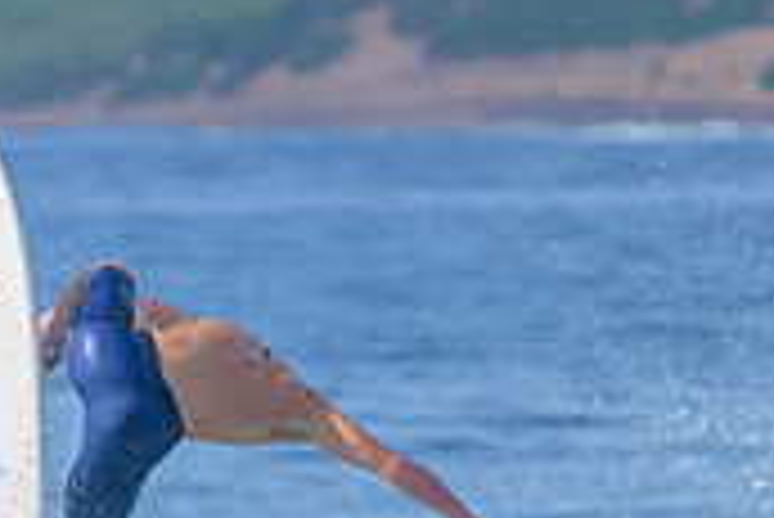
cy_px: 854
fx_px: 40604
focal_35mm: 1887
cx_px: -153
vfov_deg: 0.7
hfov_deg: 1.1
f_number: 11
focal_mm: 560
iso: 800
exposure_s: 1/2000
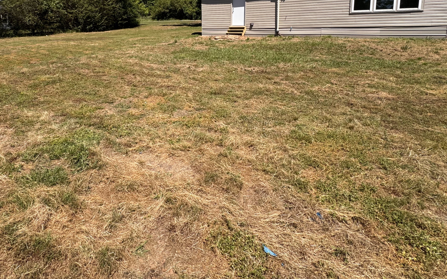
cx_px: 166
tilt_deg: -7.3
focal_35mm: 21
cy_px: 57
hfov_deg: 80.7
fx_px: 256
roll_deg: +1.0
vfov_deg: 53.5
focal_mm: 2.22
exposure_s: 1/1395
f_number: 2.2
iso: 50
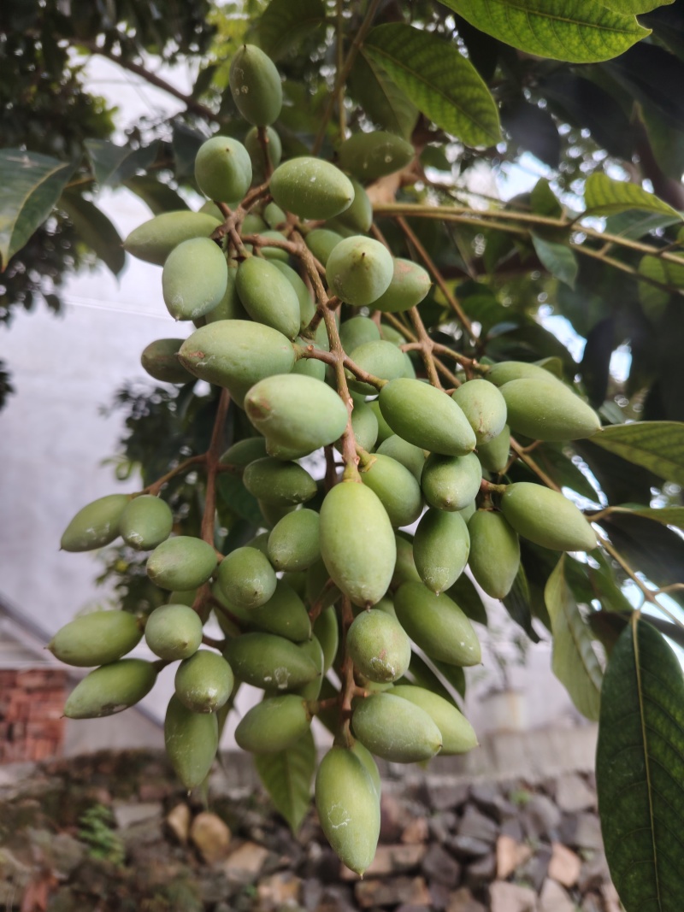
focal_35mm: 24
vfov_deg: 71.6
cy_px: 456
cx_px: 342
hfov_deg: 56.8
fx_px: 632
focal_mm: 5.25
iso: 441
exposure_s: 1/100
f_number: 1.75
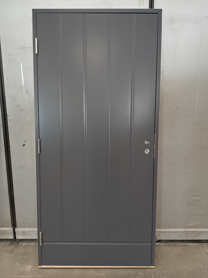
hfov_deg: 51.4
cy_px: 139
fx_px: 216
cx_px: 104
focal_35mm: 27
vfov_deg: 65.3
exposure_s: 1/20
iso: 1141
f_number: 1.8
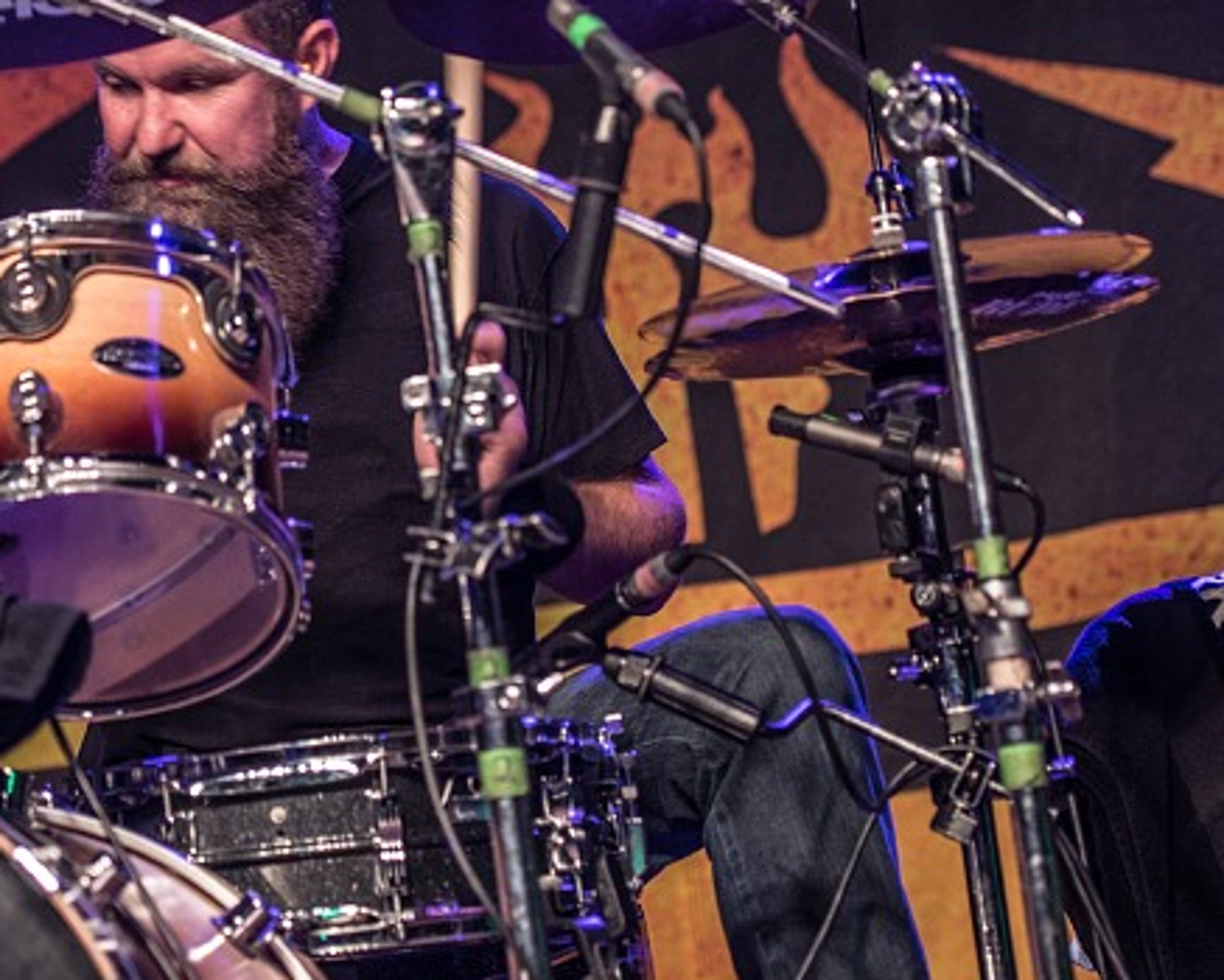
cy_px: 336
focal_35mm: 174
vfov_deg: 8.9
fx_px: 6298
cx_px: 398
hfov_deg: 11.1
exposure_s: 1/100
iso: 400
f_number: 2.8
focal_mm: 75
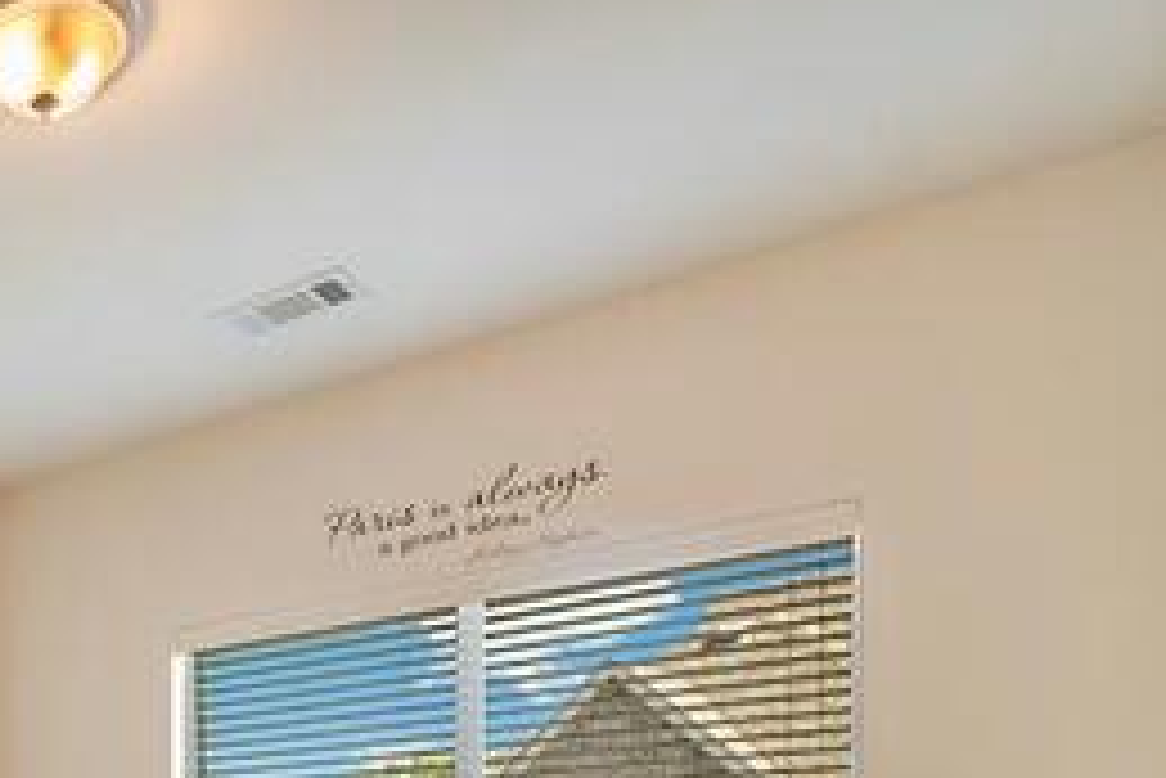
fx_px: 1199
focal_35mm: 37
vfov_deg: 30.8
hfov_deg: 41.6
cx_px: -108
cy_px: 917
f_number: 8
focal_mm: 10
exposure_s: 1/40
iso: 100
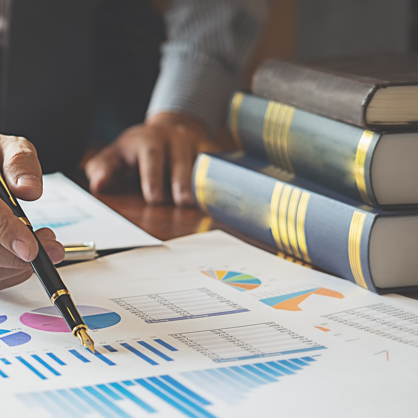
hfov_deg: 18.4
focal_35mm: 92
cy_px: 142
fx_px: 1257
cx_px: 5
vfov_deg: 18.8
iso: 320
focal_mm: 35
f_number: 2.8
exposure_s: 1/125
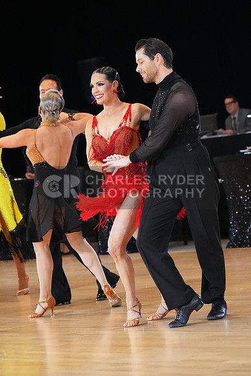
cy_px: 188
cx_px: 126
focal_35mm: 135
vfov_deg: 15.2
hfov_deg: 10.2
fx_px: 1411
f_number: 5
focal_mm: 135
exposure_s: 1/400
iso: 12800
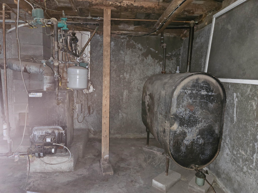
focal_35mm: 23
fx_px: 171
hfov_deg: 73.9
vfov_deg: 58.9
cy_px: 96
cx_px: 129
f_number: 1.8
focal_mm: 5.4
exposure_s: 1/9.99
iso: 250
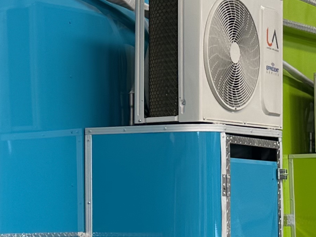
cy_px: 140
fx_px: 968
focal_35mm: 106
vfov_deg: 14.0
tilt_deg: +4.1
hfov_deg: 16.3
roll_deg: -0.5
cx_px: -213
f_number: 1.78
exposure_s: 1/171
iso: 64
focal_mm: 6.86
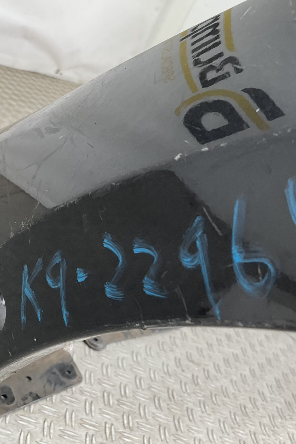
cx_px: 123
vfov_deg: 44.5
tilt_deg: -21.7
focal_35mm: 44
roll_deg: -31.2
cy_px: 218
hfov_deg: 30.5
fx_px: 543
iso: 20
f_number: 1.8
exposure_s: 1/100
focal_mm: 3
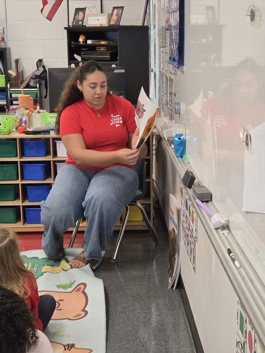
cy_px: 176
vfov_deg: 28.2
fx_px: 704
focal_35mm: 69
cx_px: 132
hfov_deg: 21.3
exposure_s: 1/120
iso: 400
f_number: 2.4
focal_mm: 7
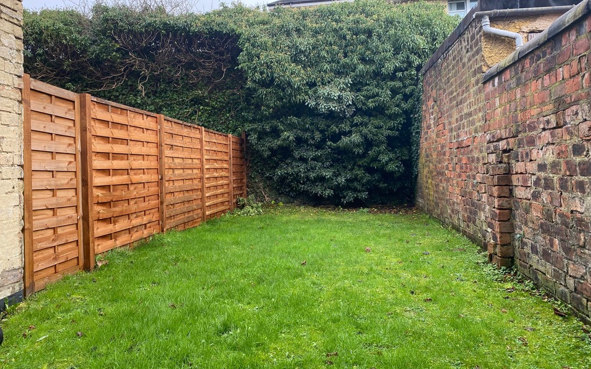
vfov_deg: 44.4
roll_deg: +1.7
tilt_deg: +0.7
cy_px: 160
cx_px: 297
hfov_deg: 66.5
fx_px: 451
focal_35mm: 28
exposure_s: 1/122
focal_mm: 4.25
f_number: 1.8
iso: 40
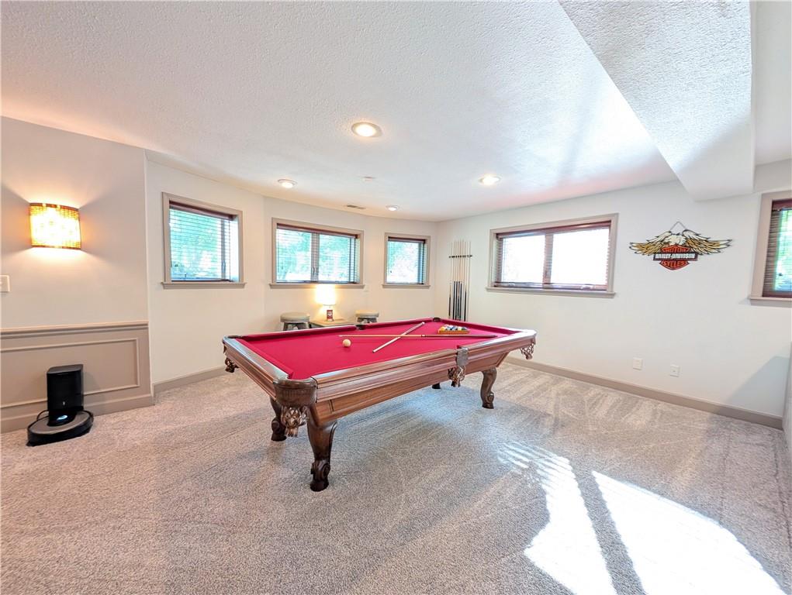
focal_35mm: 12
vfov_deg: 94.6
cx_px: 396
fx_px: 275
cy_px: 298
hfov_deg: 110.5
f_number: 1.7
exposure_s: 1/40
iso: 177
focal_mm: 2.02
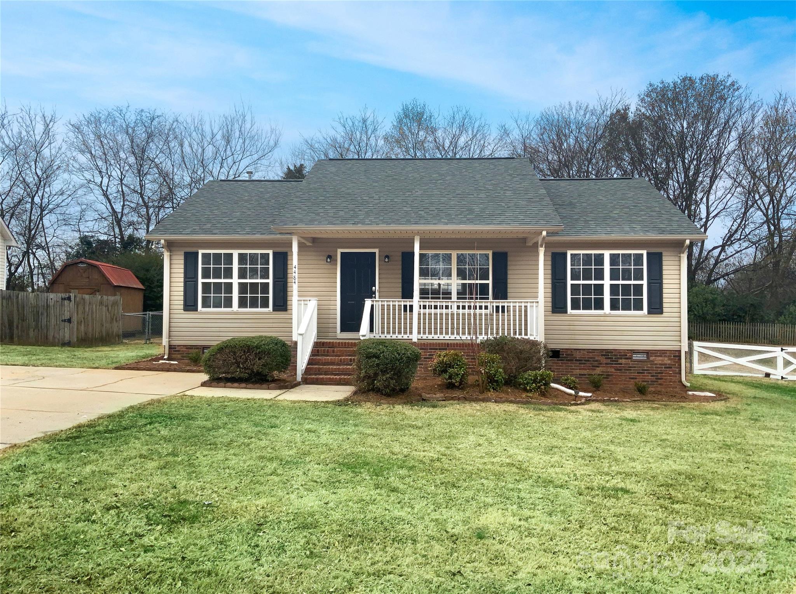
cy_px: 297
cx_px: 398
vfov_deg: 48.1
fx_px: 666
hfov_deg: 61.7
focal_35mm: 29
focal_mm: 3
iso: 16
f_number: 1.8
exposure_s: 1/720
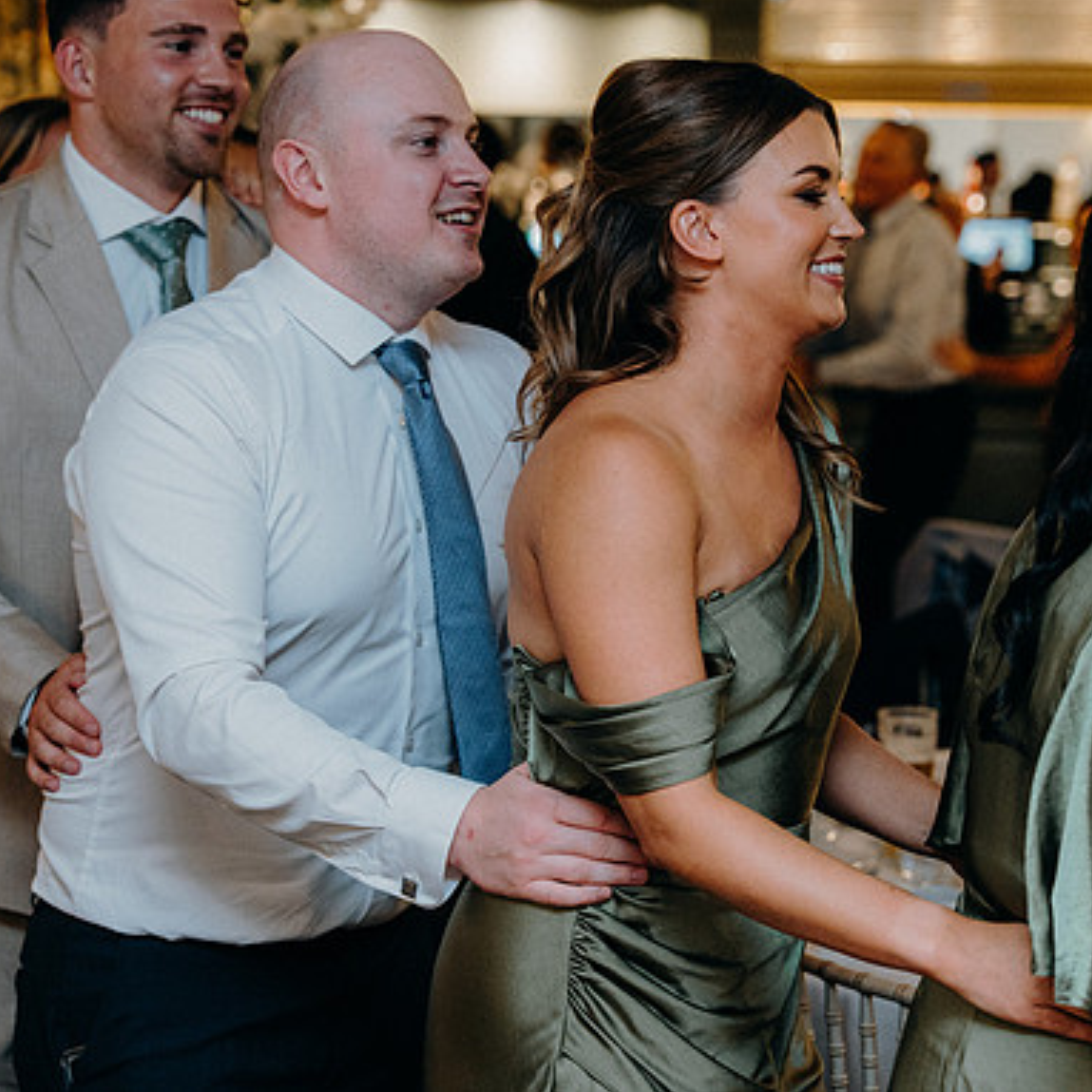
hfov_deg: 19.2
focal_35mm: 90
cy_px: 543
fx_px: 3212
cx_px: 764
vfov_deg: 19.3
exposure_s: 1/160
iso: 2500
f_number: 3.5
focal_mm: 70
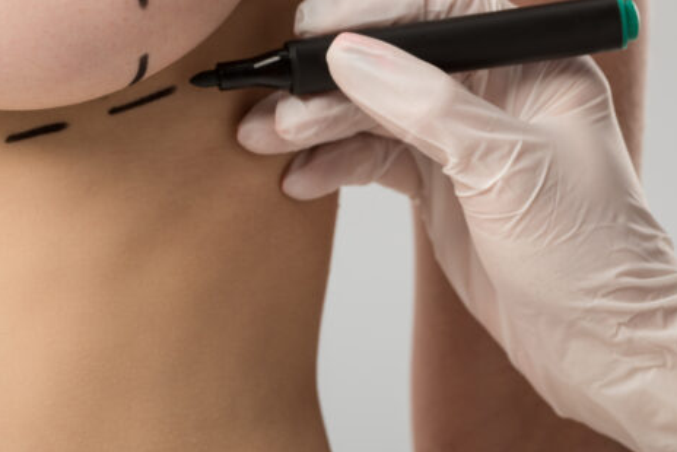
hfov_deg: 4.7
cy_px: -39
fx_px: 8298
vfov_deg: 3.1
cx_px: 301
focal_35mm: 441
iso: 100
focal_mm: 200
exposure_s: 1/200
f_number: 8
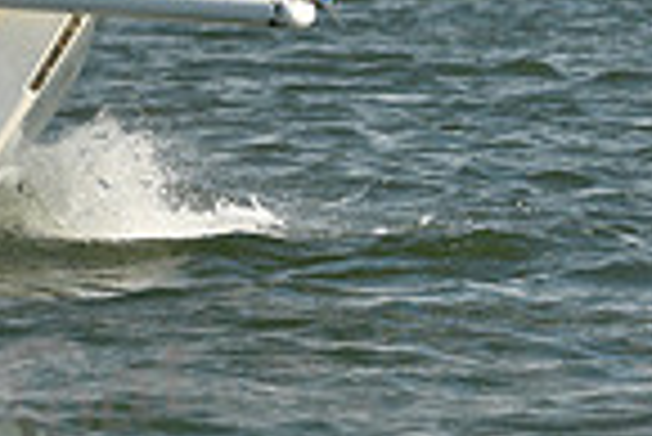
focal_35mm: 1080
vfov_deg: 1.3
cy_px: -200
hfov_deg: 1.9
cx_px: -544
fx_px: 19579
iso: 400
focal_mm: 270
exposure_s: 1/1250
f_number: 8
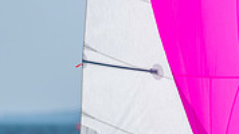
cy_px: 211
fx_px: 10149
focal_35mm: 1602
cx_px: 299
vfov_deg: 0.8
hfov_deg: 1.3
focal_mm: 300
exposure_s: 1/4000
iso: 200
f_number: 5
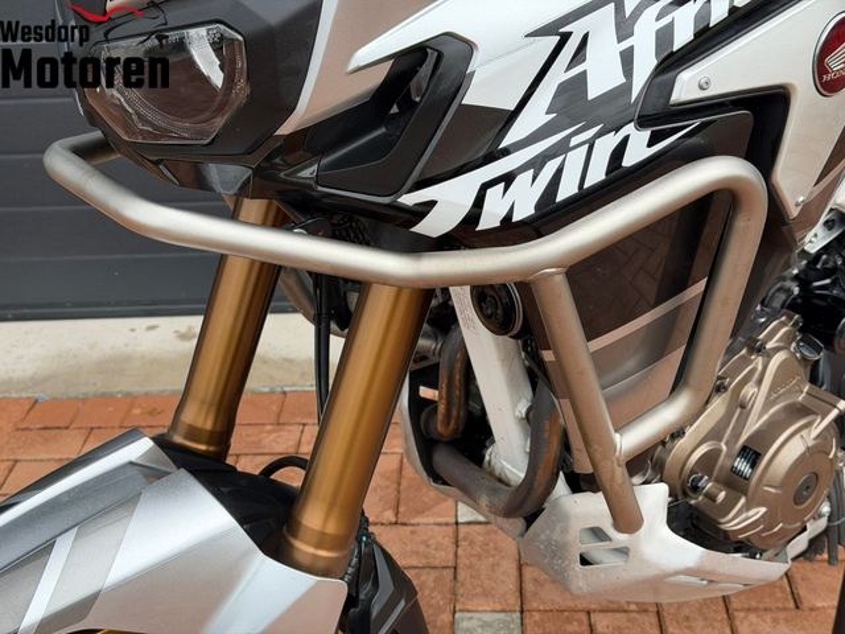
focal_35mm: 48
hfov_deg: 39.7
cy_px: 317
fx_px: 1172
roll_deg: +3.3
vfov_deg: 30.3
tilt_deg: -25.8
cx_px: 422
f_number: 1.78
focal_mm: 6.76
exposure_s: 1/1264
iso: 80
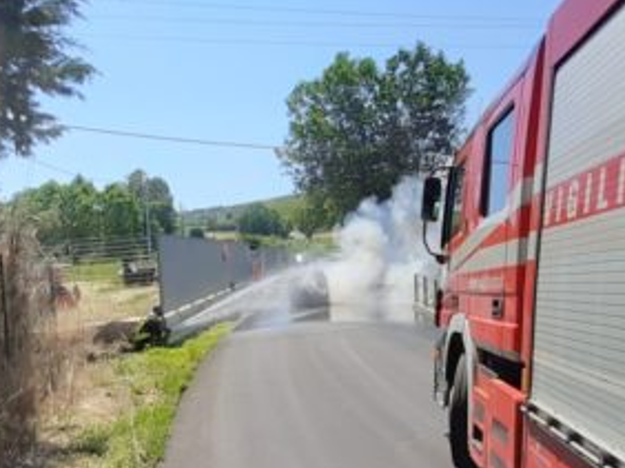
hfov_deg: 59.9
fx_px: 541
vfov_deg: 46.4
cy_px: 288
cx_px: 335
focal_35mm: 30
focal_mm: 1.13
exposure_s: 1/1027
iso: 40
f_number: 2.2
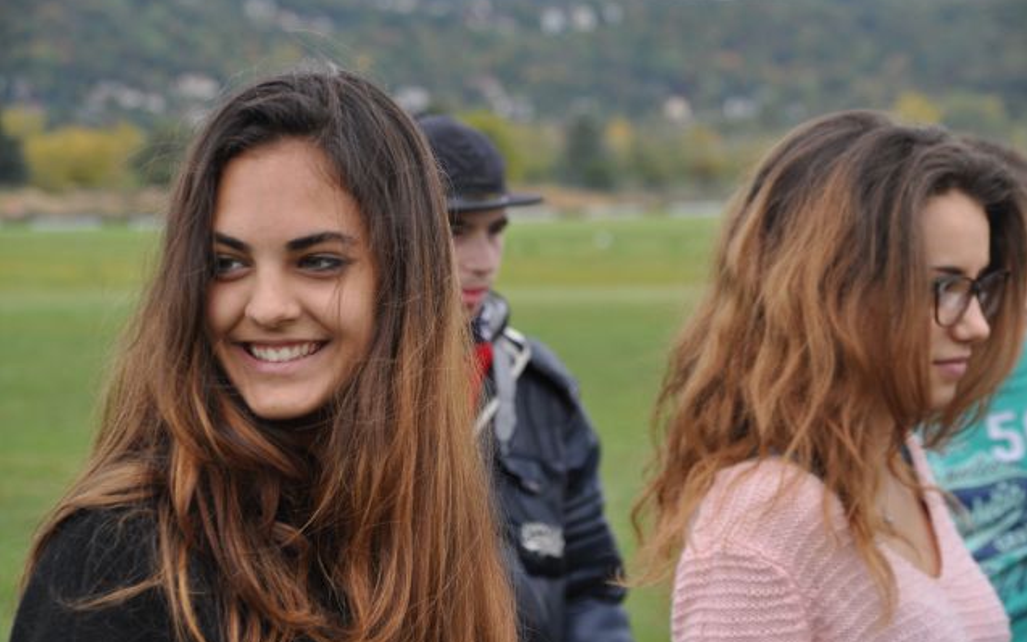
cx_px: 514
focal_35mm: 138
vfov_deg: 9.5
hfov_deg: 15.1
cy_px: 323
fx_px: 3862
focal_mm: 90
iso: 400
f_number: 5.3
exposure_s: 1/400
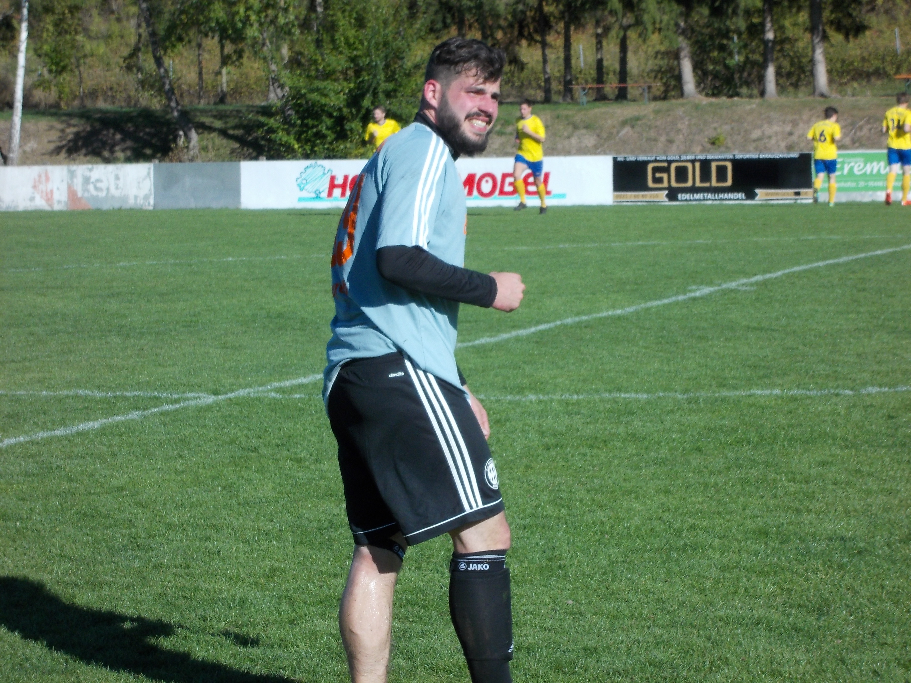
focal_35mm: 127
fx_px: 3342
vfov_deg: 11.7
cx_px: 456
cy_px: 342
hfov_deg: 15.5
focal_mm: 17.9
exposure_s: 1/250
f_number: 6.3
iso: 80
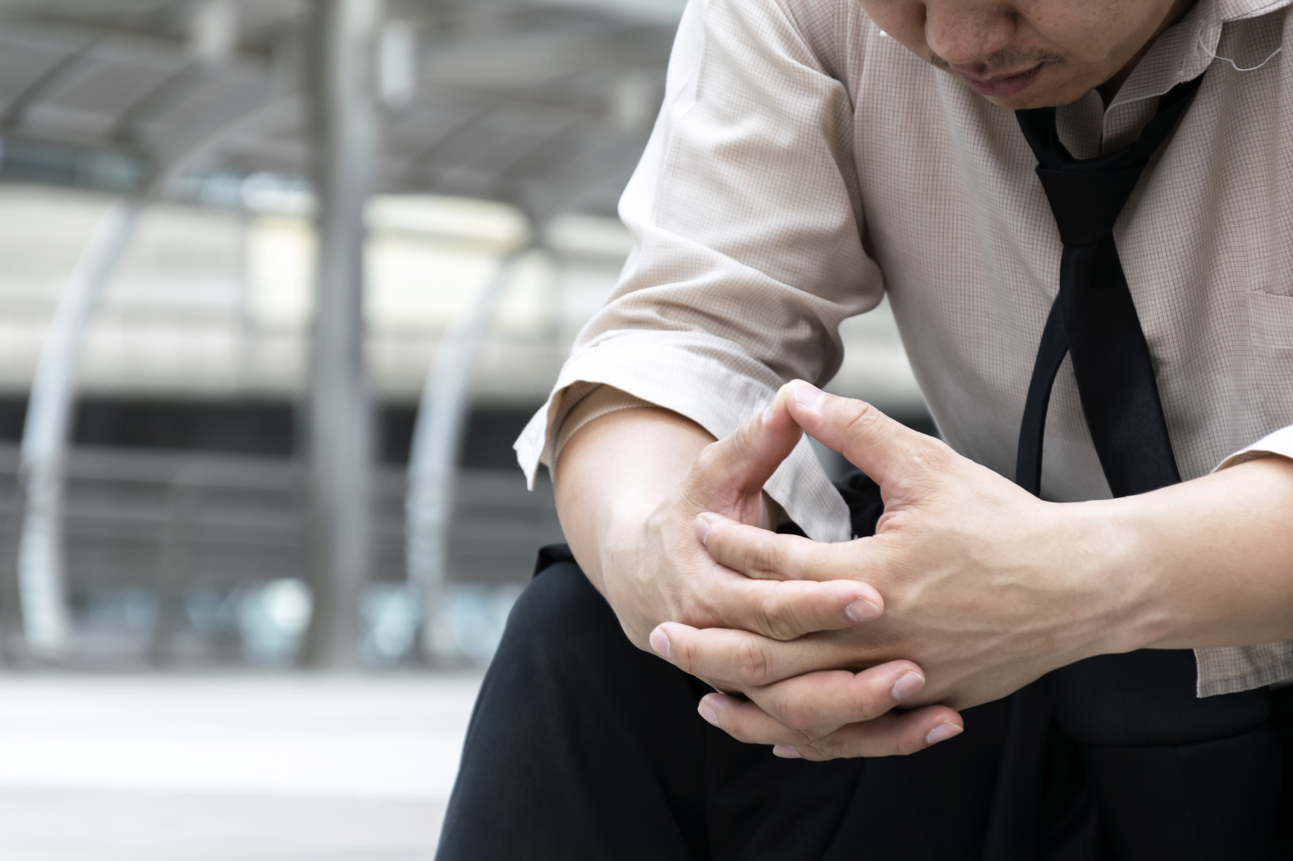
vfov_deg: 8.7
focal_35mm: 158
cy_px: 430
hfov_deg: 13.0
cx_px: 646
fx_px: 5656
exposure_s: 1/160
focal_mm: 105
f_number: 5.6
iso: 200
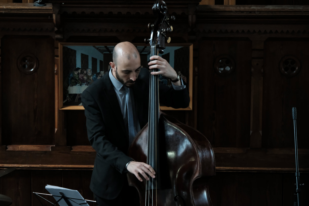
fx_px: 1794
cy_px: 101
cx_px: 154
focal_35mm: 209
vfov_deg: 6.6
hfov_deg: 9.8
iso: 6400
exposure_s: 1/250
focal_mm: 135
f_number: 5.6
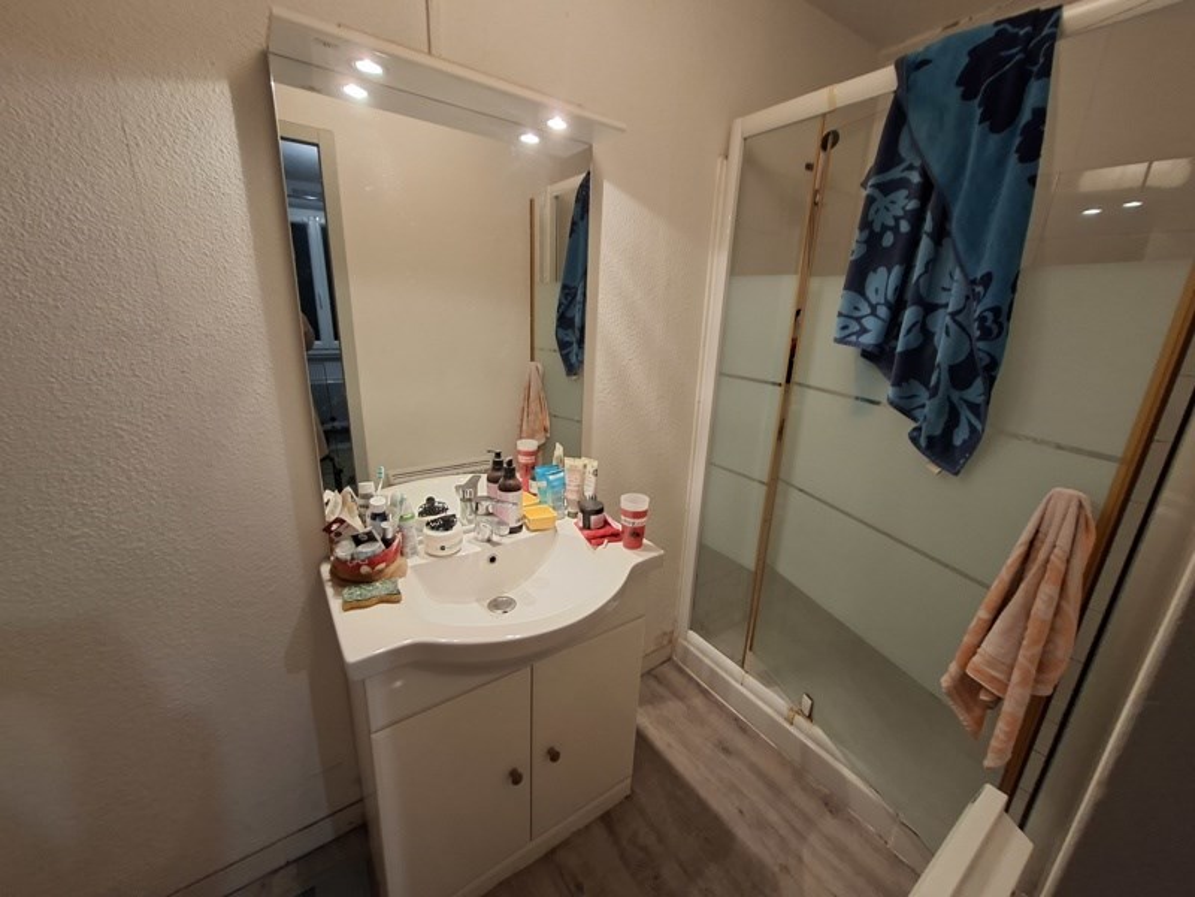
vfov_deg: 89.9
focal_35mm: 13
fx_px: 449
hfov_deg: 106.2
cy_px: 448
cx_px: 598
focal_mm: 1.74
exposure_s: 1/33
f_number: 2.2
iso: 160
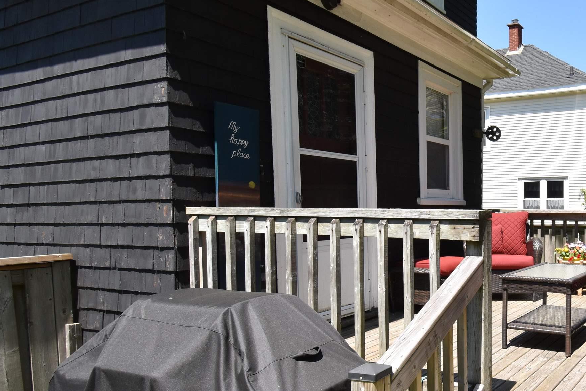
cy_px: 245
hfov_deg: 56.4
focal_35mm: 29
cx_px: 511
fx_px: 470
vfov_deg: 44.8
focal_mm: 11
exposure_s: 1/350
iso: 400
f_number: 9.5
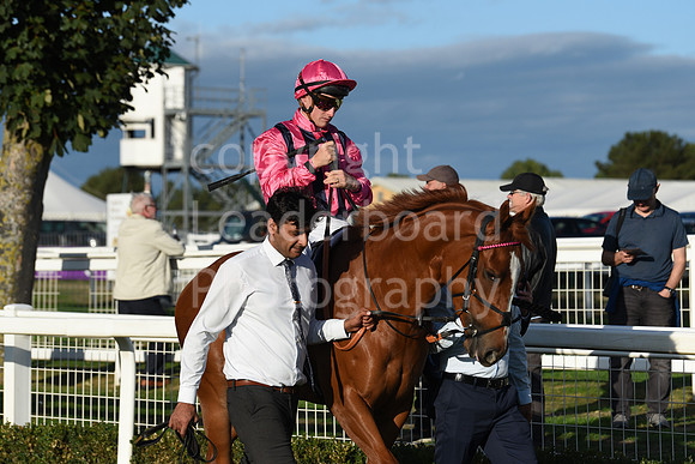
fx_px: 2510
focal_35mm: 130
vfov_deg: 10.6
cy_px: 232
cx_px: 348
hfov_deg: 15.8
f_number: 5
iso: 400
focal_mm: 130
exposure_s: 1/4000
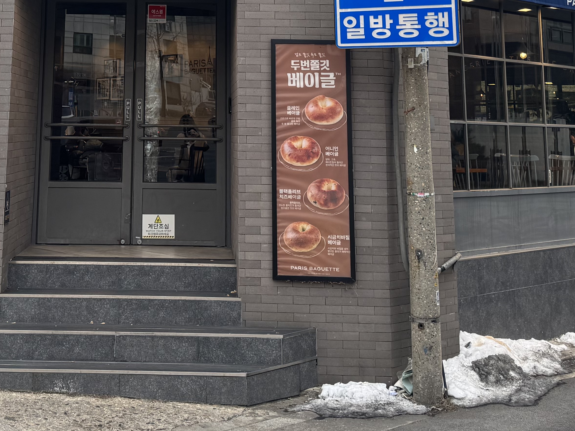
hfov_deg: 32.8
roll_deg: -0.3
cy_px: -33
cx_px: 174
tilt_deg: +8.0
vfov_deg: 23.8
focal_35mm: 58
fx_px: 963
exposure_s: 1/876
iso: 80
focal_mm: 6.76
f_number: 1.78
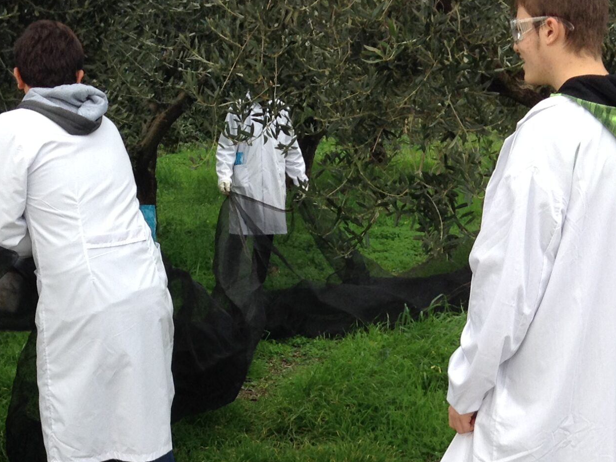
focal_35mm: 68
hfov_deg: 28.5
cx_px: 232
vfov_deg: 21.4
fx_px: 1210
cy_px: 360
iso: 25
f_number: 2.4
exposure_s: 1/159
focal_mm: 3.3
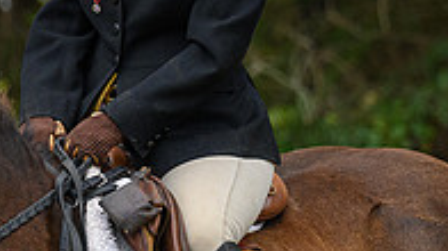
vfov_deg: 2.4
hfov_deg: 4.2
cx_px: -103
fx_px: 6067
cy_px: 108
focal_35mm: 511
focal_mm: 120
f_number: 3.2
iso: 1250
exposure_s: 1/1000
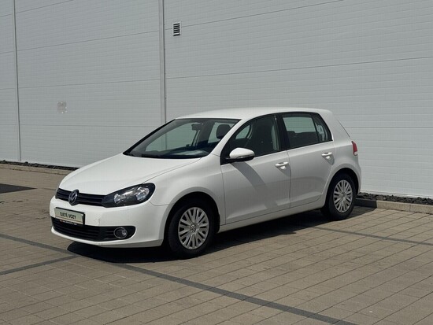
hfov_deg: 39.6
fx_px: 601
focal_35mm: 48
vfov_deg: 30.3
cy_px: 162
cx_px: 216
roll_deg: +0.5
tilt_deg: -4.4
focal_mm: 6.76
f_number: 1.78
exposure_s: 1/15385
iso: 50
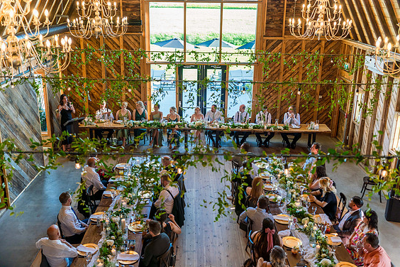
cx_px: 196
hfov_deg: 53.1
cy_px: 134
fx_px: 400
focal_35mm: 36
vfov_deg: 36.9
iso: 400
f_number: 2.5
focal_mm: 35
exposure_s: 1/250
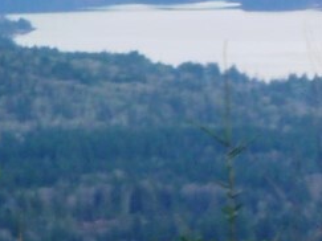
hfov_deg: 7.0
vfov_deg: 5.8
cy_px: 200
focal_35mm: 257
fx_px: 2389
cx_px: 921
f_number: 3.7
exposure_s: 1/40
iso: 80
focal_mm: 6.9
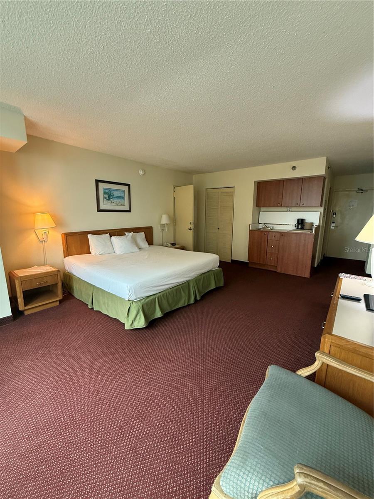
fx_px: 202
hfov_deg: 85.7
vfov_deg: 102.1
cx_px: 187
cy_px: 250
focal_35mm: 14
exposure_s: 1/60
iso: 320
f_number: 2.2
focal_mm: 2.22
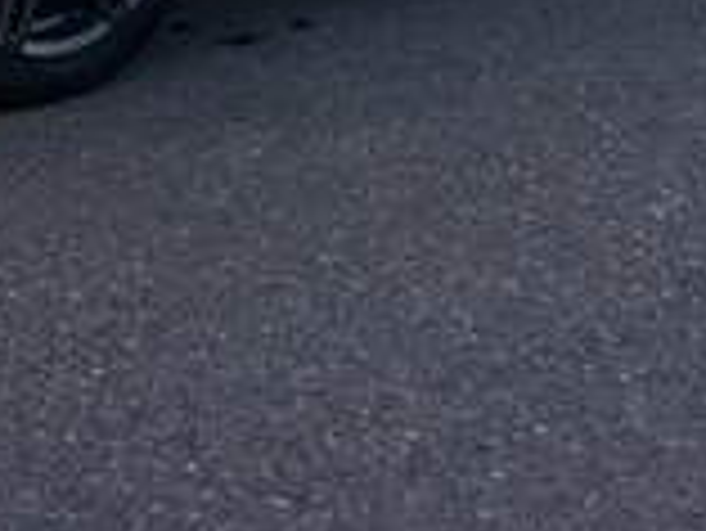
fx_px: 2490
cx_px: 198
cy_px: -389
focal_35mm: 122
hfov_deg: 16.1
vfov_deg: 11.4
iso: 25
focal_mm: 4.15
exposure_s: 1/241
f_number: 2.2
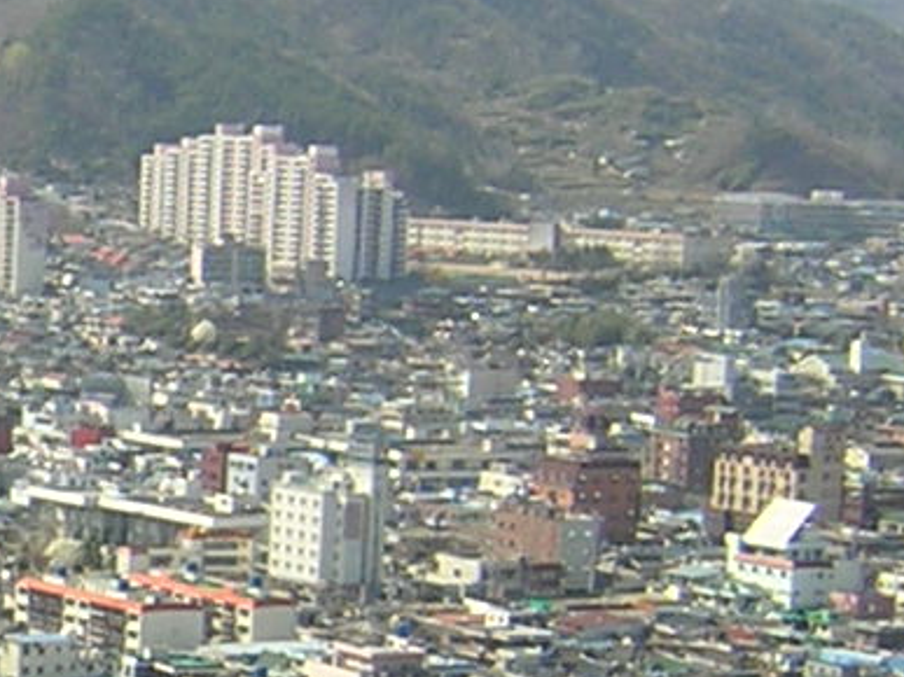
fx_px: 3890
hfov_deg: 12.6
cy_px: 523
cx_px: -479
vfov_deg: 9.9
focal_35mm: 149
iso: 100
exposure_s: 1/224
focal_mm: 4.7
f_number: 5.2
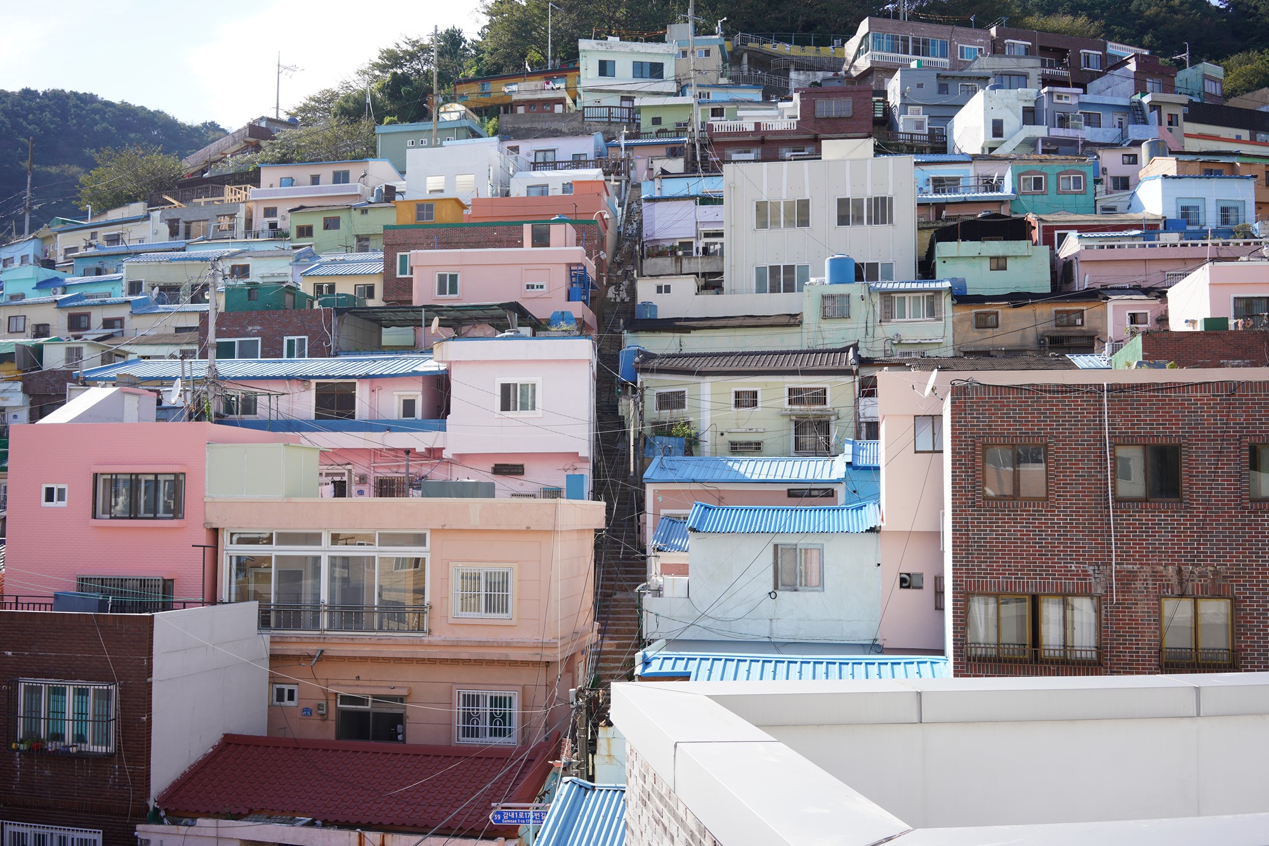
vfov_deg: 37.9
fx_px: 1234
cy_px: 423
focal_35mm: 35
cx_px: 634
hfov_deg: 54.4
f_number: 7.1
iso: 100
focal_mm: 35
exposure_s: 1/125
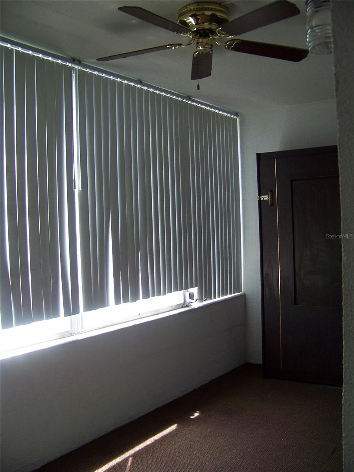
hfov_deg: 39.7
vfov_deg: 51.4
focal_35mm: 36
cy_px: 236
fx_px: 491
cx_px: 177
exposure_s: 1/30
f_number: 2.8
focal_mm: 5.85
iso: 80
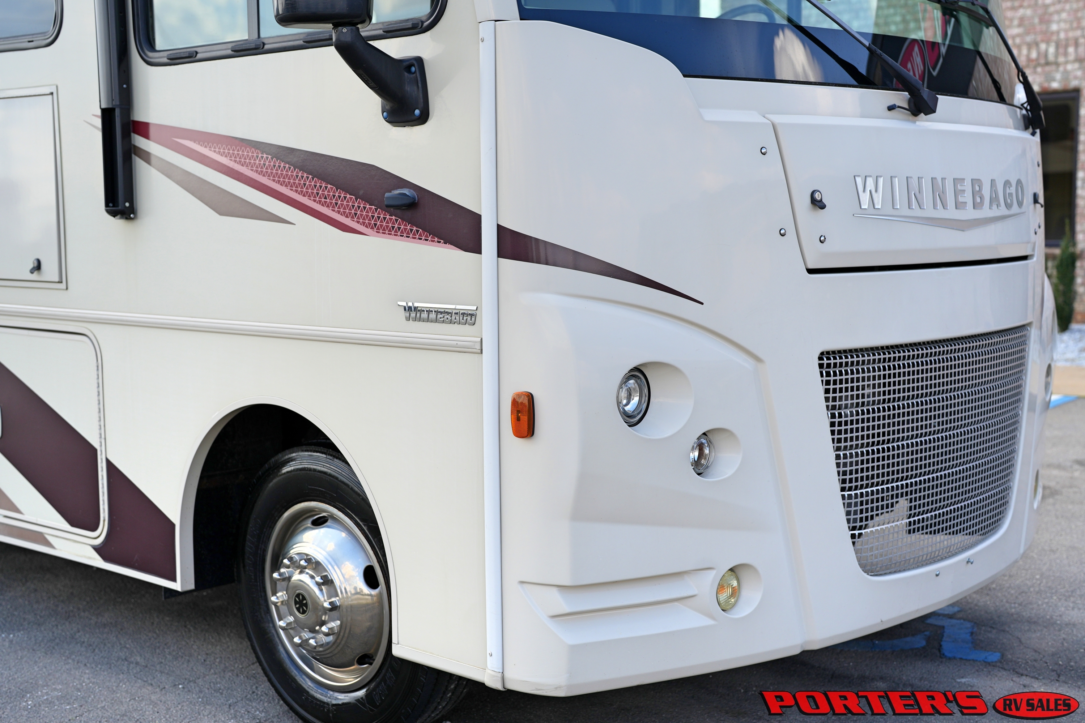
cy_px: 362
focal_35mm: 50
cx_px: 542
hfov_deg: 39.6
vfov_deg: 27.0
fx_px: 1507
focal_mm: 50
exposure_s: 1/500
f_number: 3.2
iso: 100
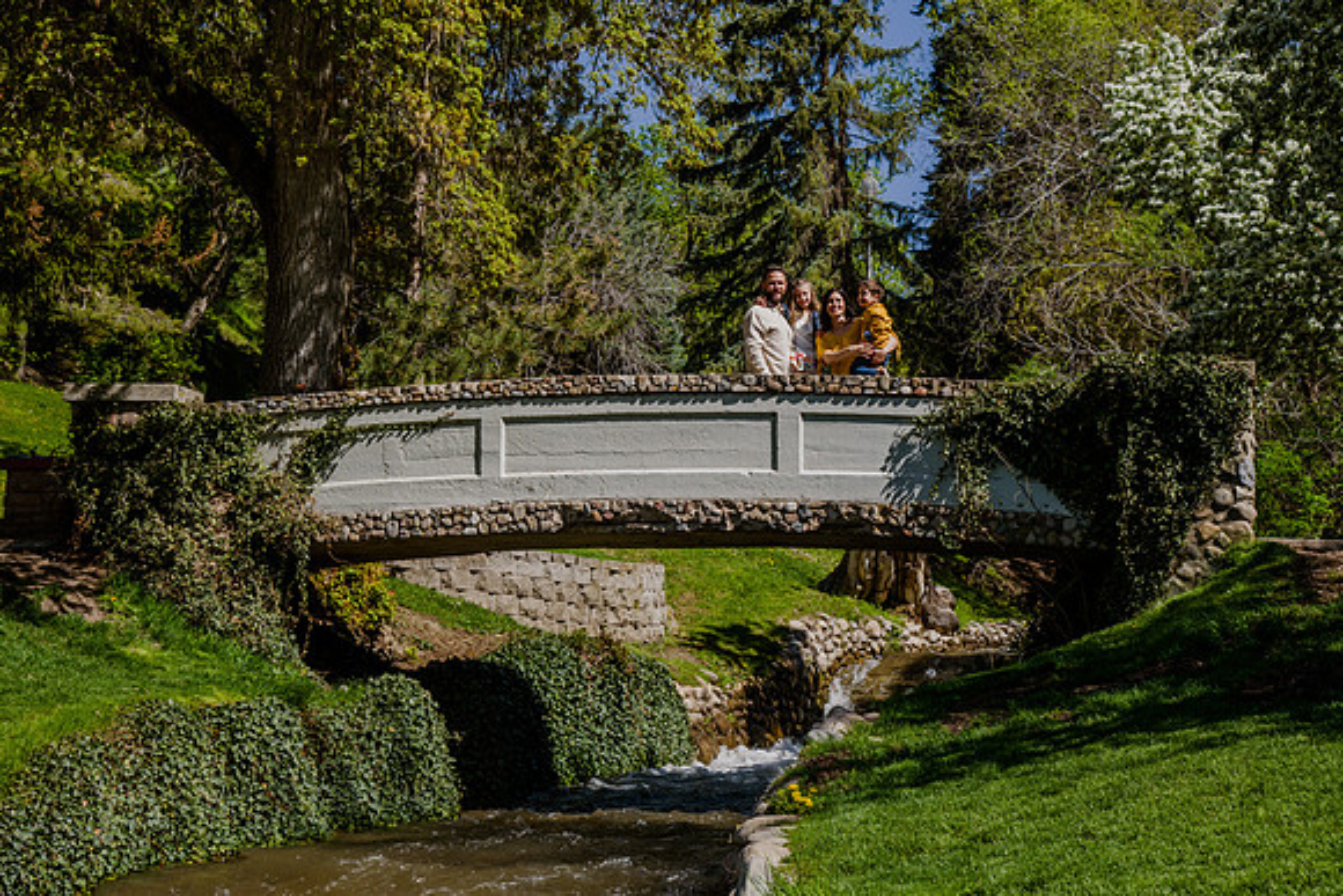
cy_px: 448
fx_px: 2398
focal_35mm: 64
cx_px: 672
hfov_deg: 31.3
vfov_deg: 21.2
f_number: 10
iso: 200
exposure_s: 1/160
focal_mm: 62
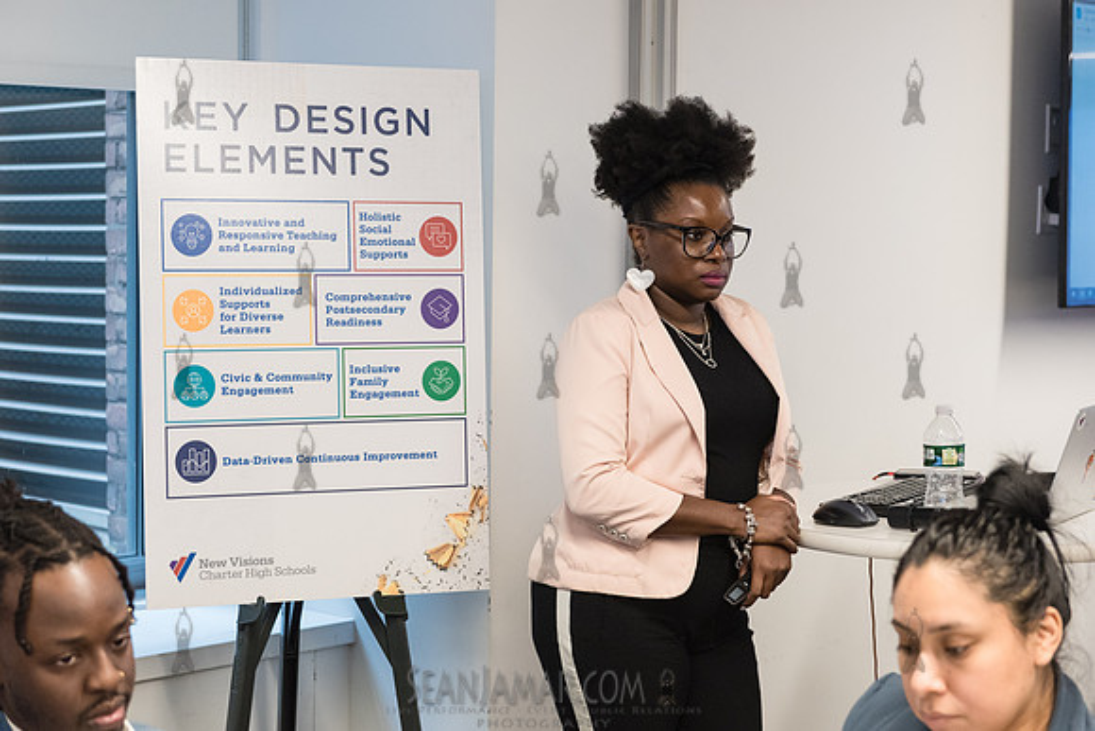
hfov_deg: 29.6
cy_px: 379
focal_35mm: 68
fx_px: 2069
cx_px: 583
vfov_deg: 20.0
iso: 2500
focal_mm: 62
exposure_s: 1/250
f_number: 4.5
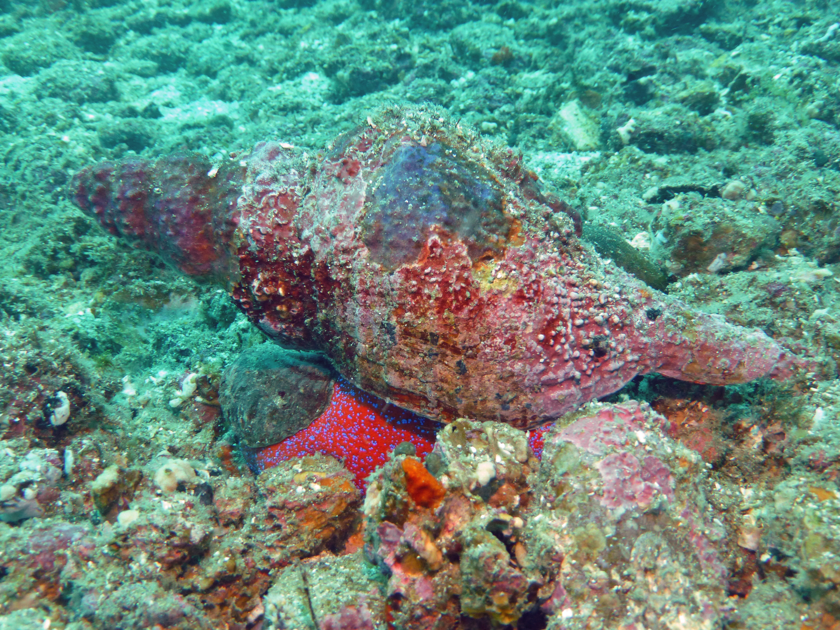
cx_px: 420
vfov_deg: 36.8
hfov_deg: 47.9
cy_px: 315
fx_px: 946
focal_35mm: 39
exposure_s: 1/60
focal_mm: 6.9
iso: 200
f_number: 3.9
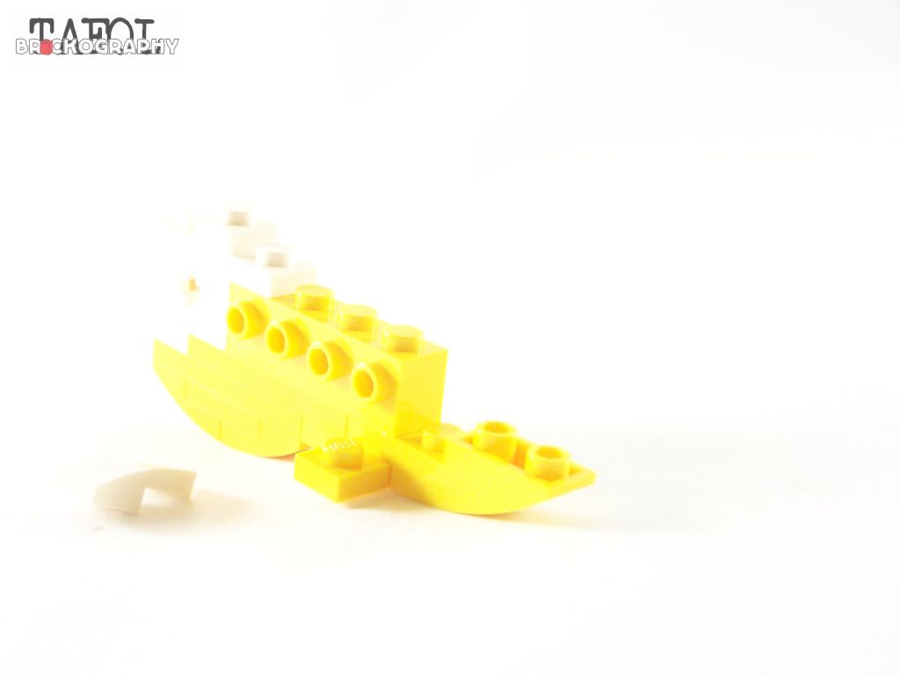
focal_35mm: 67
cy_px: 338
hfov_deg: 29.0
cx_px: 450
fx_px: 1742
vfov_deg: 21.9
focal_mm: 11.1
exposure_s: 1/45
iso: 400
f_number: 3.2
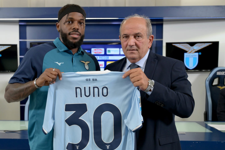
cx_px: 110
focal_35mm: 40
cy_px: 76
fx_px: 250
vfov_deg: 33.4
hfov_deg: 48.4
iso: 1250
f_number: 4
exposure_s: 1/320
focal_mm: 39
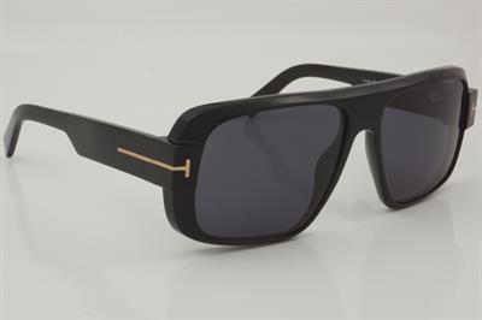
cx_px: 241
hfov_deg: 27.0
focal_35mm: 75
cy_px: 160
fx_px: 1003
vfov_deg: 18.2
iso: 100
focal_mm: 50
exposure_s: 1/3
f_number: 32
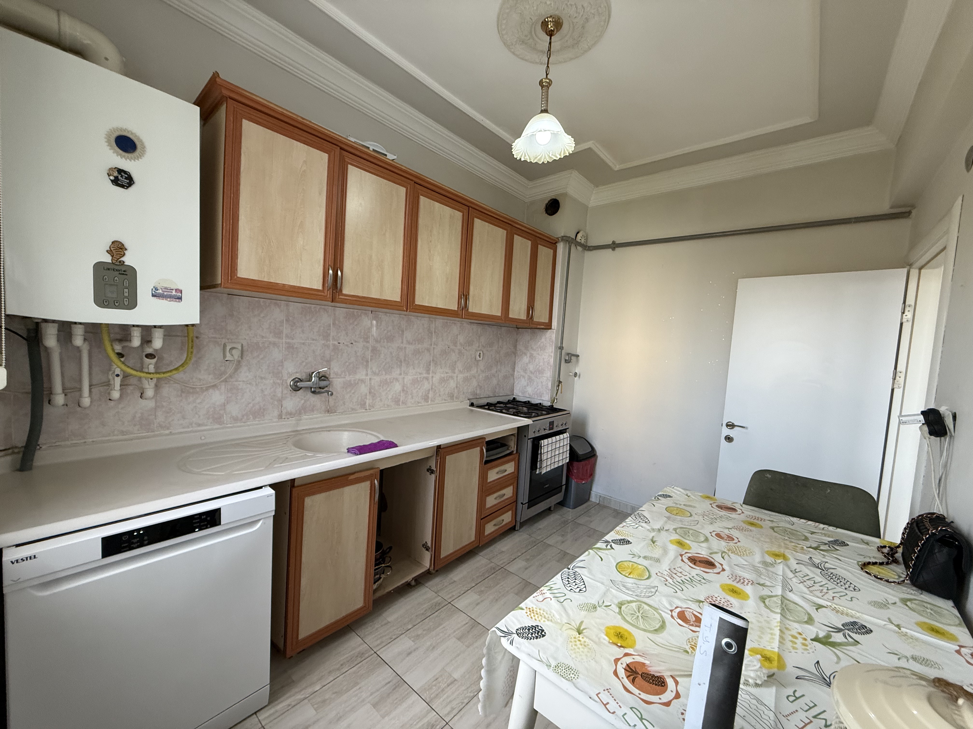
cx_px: 486
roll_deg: -3.7
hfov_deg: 102.1
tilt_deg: -2.8
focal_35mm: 14
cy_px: 364
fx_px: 394
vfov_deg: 85.7
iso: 320
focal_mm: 2.22
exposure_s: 1/100
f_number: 2.2
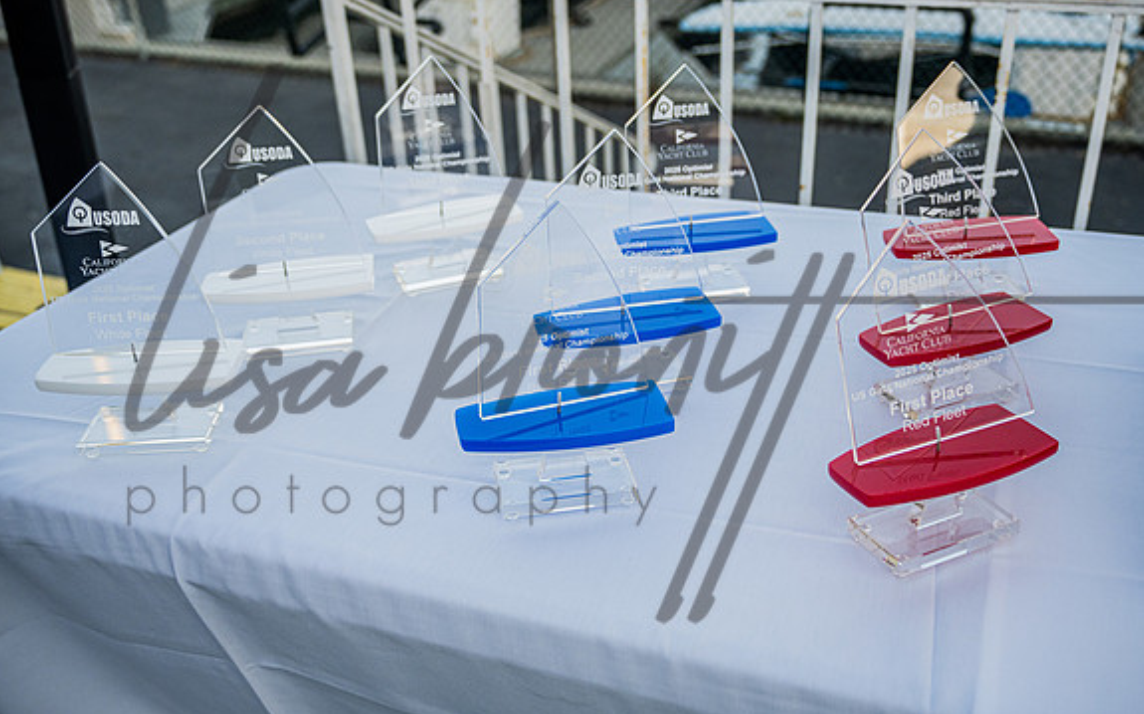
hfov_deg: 52.8
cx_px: 586
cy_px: 346
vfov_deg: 34.4
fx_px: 1153
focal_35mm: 37
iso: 800
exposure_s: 1/1000
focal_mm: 33.5
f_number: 4.5
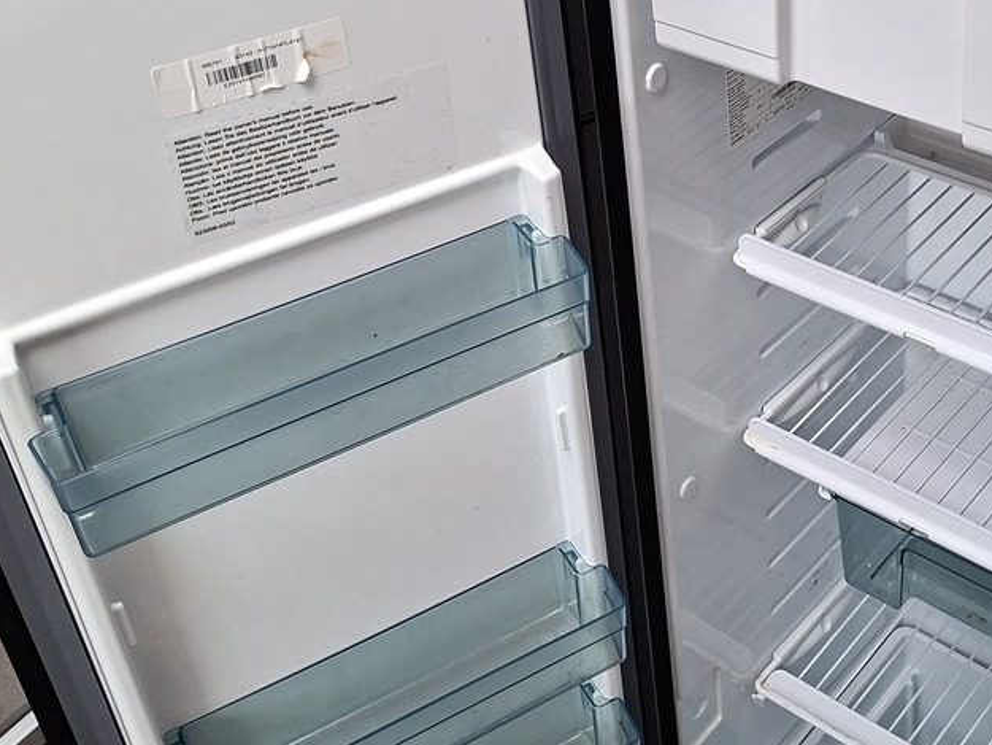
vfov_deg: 27.2
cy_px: 192
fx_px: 1519
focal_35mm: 53
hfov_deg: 35.5
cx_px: 721
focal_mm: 5.54
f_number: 1.8
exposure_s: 1/50
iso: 160
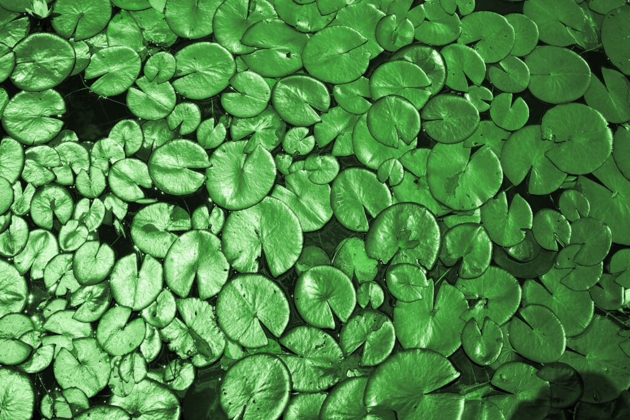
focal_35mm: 35
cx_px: 315
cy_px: 210
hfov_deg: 54.4
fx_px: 613
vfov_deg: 37.9
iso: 160
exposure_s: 1/1800
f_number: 5.6
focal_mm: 23
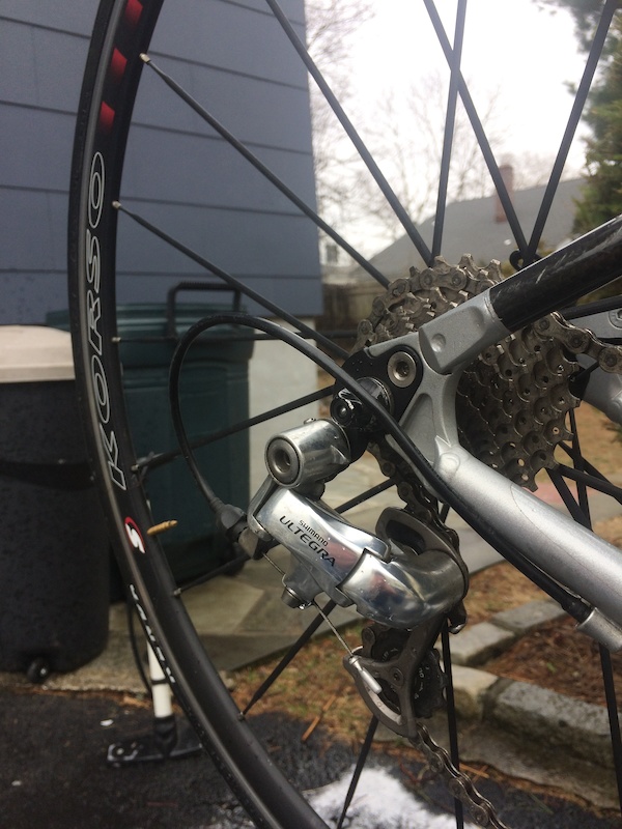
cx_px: 311
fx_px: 695
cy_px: 414
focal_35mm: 29
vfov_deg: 61.7
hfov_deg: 48.2
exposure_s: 1/383
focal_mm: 4.15
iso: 32
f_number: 2.2
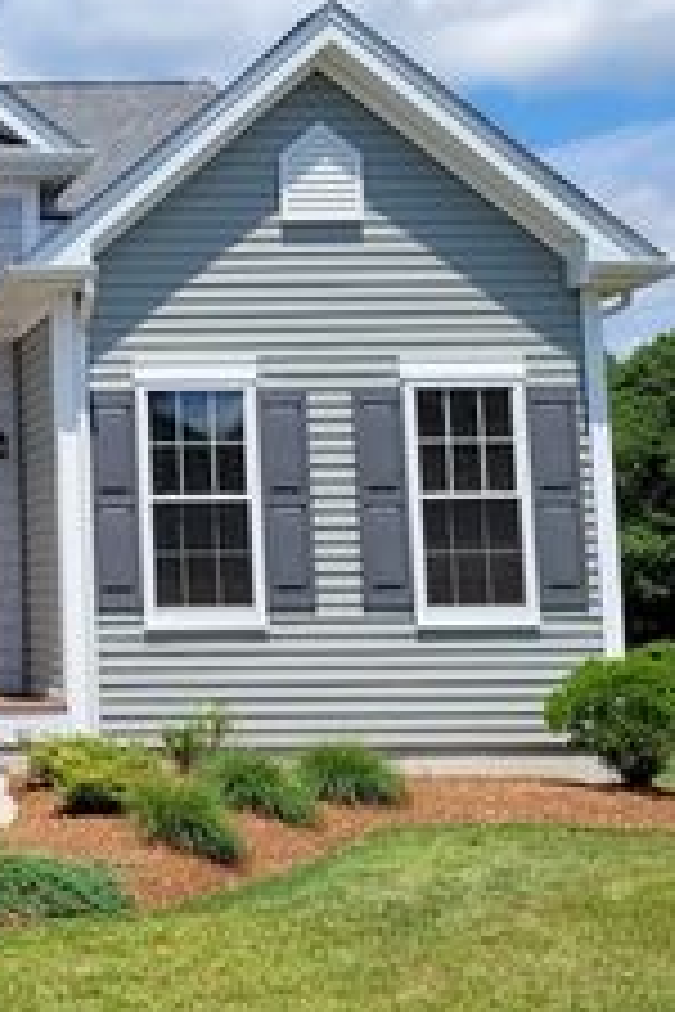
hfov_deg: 19.9
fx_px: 1687
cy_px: 443
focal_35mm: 60
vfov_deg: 33.4
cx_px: -310
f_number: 1.8
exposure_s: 1/2572
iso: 40
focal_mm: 5.4
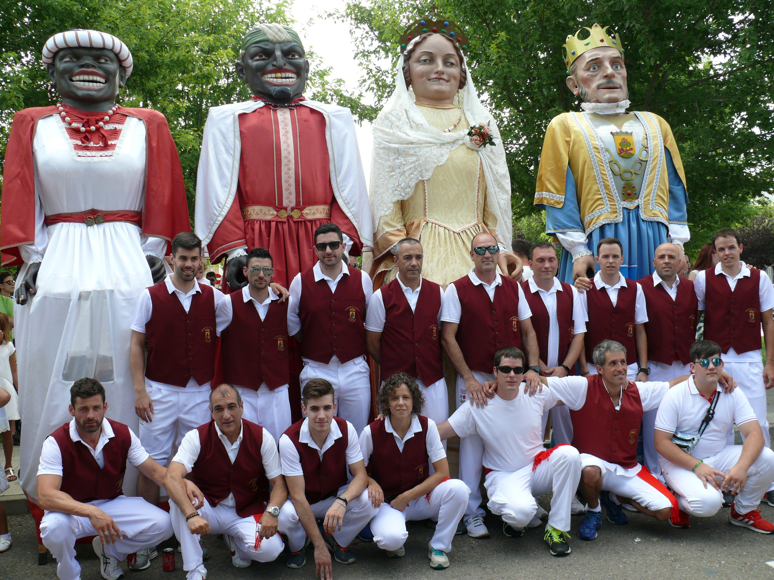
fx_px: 783
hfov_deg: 52.6
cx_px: 387
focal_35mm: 35
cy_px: 290
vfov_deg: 40.7
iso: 100
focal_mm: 7.4
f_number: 4
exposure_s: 1/200
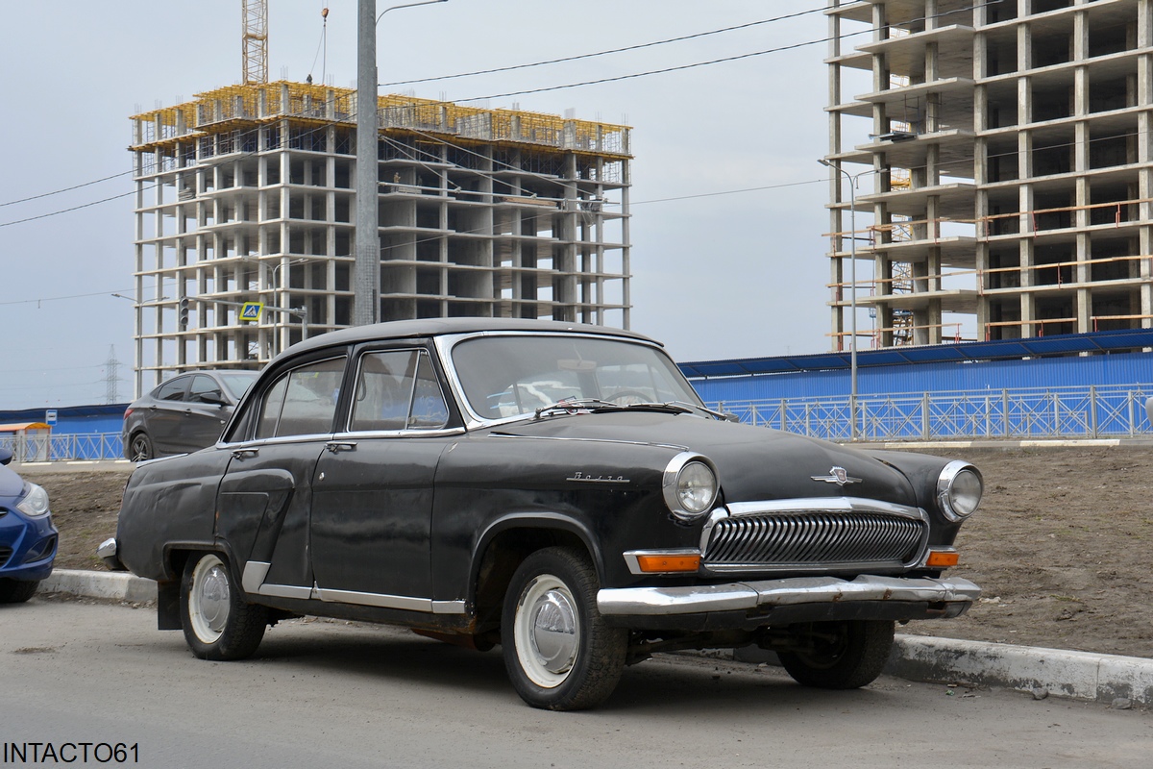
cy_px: 384
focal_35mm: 57
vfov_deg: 23.8
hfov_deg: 35.1
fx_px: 1825
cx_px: 576
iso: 140
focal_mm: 38
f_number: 8
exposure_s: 1/250
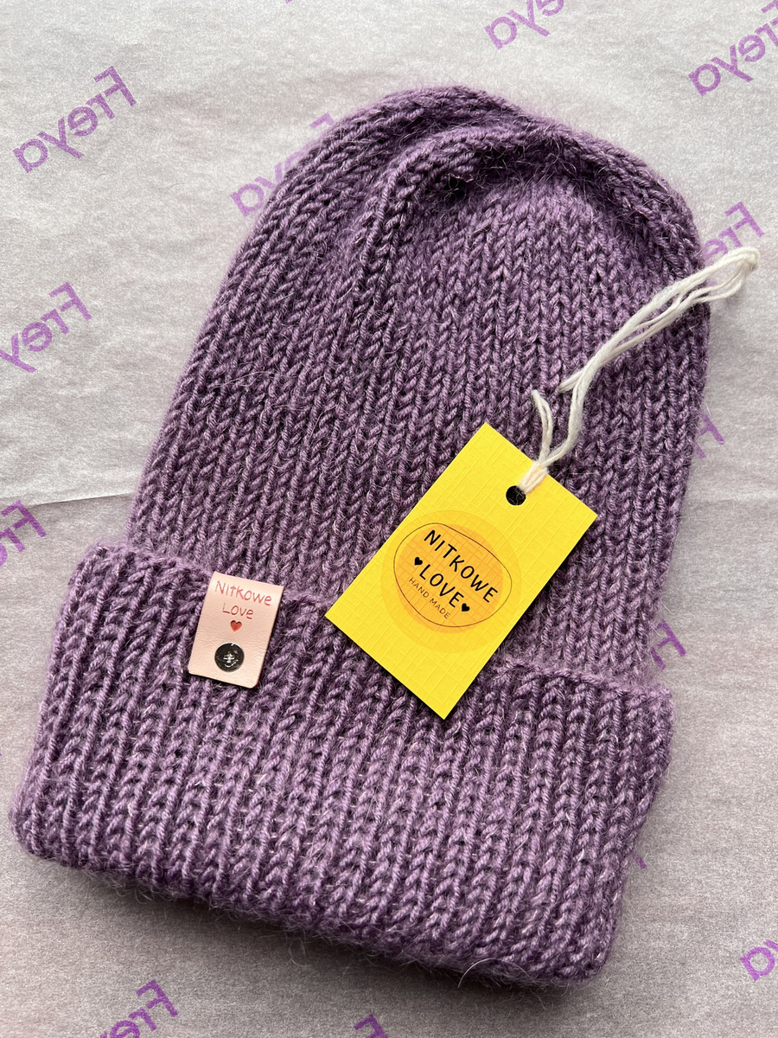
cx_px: 389
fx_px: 779
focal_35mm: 26
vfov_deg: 67.3
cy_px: 519
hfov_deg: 53.1
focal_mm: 5.7
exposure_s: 1/121
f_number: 1.5
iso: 100
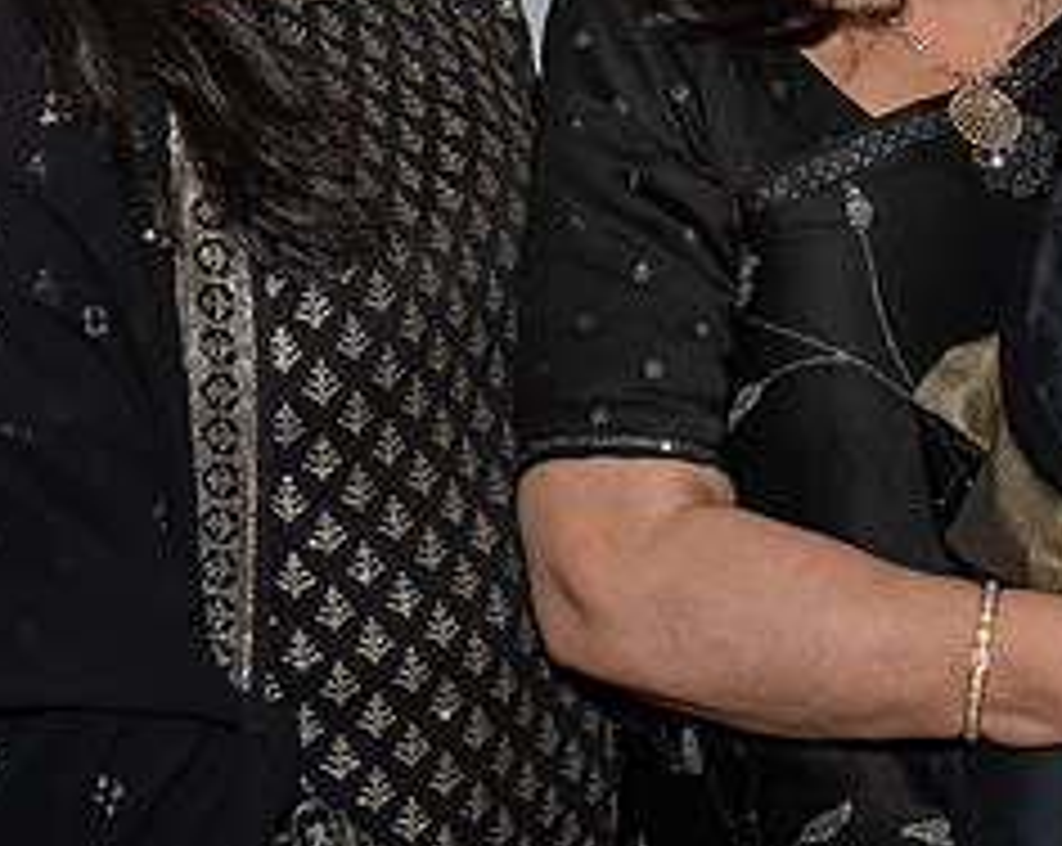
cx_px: 863
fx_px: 5115
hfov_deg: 11.8
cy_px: -139
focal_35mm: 163
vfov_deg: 9.3
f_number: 7.1
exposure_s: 1/250
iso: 500
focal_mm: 38
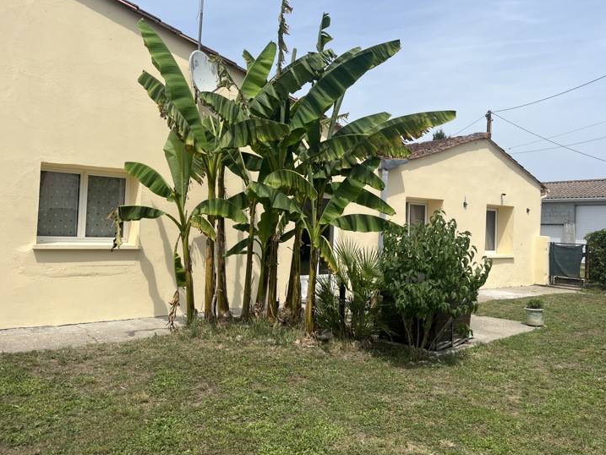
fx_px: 508
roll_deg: -1.1
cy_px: 211
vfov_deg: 48.2
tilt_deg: +2.4
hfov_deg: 61.6
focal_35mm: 29
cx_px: 324
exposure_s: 1/4149
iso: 50
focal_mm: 5.1
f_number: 1.6
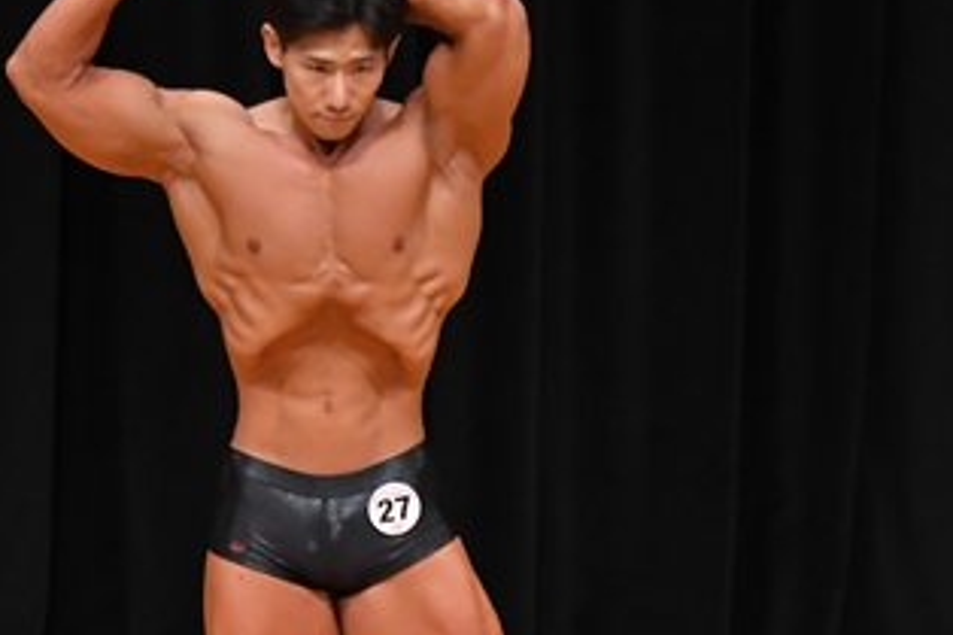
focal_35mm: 555
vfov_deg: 2.5
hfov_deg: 3.7
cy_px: 498
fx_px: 14684
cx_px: 590
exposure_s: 1/400
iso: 3200
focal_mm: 150
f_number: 5.6
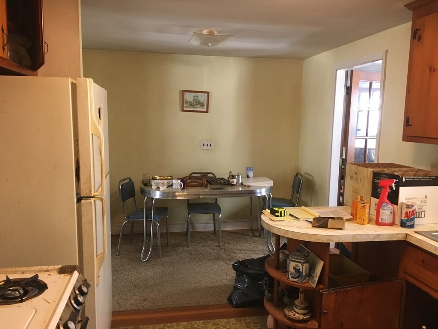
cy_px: 164
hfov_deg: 61.7
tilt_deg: -7.3
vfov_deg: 48.2
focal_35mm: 29
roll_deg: -0.5
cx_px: 219
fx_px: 367
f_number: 2.2
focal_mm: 4.15
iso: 160
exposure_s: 1/30
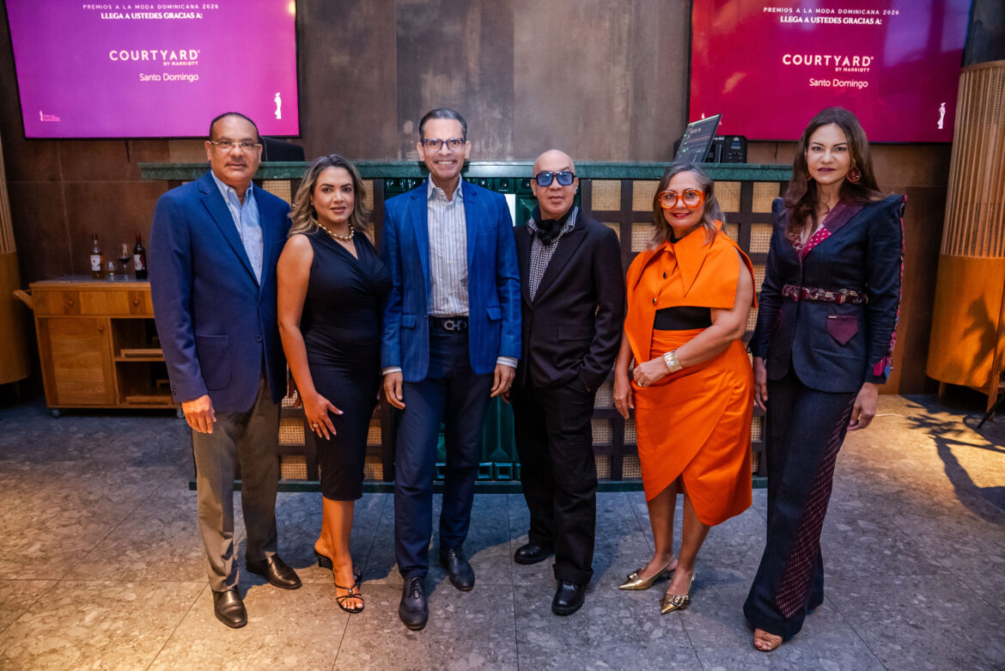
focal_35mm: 24
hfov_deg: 73.7
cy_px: 336
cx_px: 502
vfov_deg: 53.2
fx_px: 670
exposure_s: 1/100
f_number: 2.8
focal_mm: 24
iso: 8000
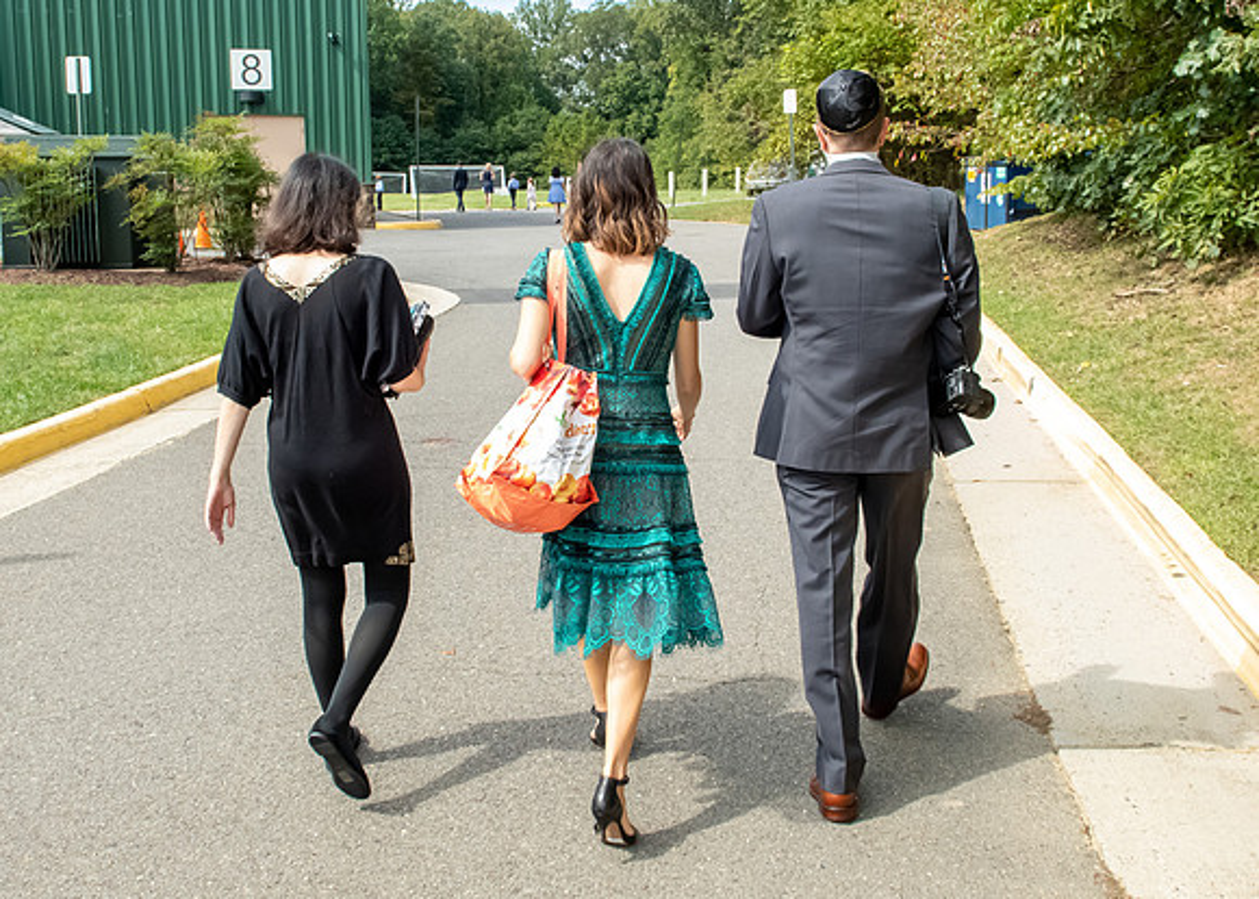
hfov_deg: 47.6
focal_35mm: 40
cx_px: 602
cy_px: 339
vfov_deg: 34.8
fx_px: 1426
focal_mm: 17
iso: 800
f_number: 10
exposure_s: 1/250
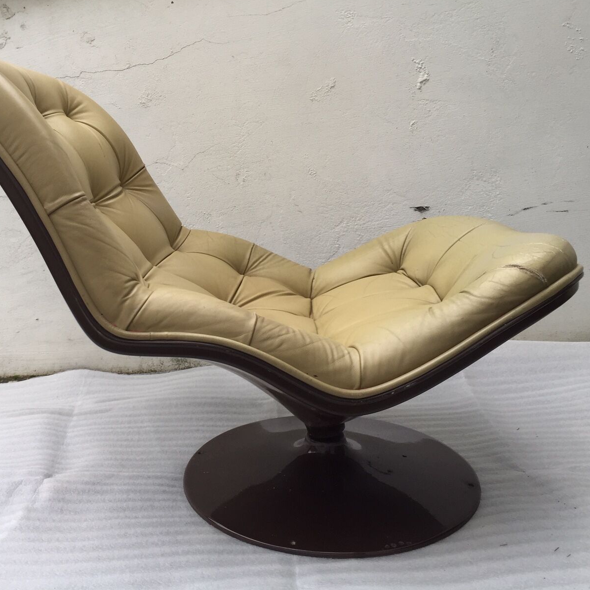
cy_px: 295
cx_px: 219
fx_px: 675
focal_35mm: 35
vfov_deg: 47.2
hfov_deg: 46.8
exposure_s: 1/100
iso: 32
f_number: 2.2
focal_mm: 4.15
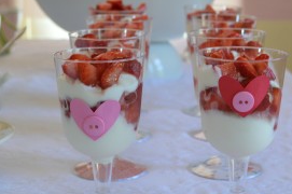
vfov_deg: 14.5
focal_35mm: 94
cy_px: 106
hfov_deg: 21.7
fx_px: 762
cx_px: 181
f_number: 5
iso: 400
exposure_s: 1/40
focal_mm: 34
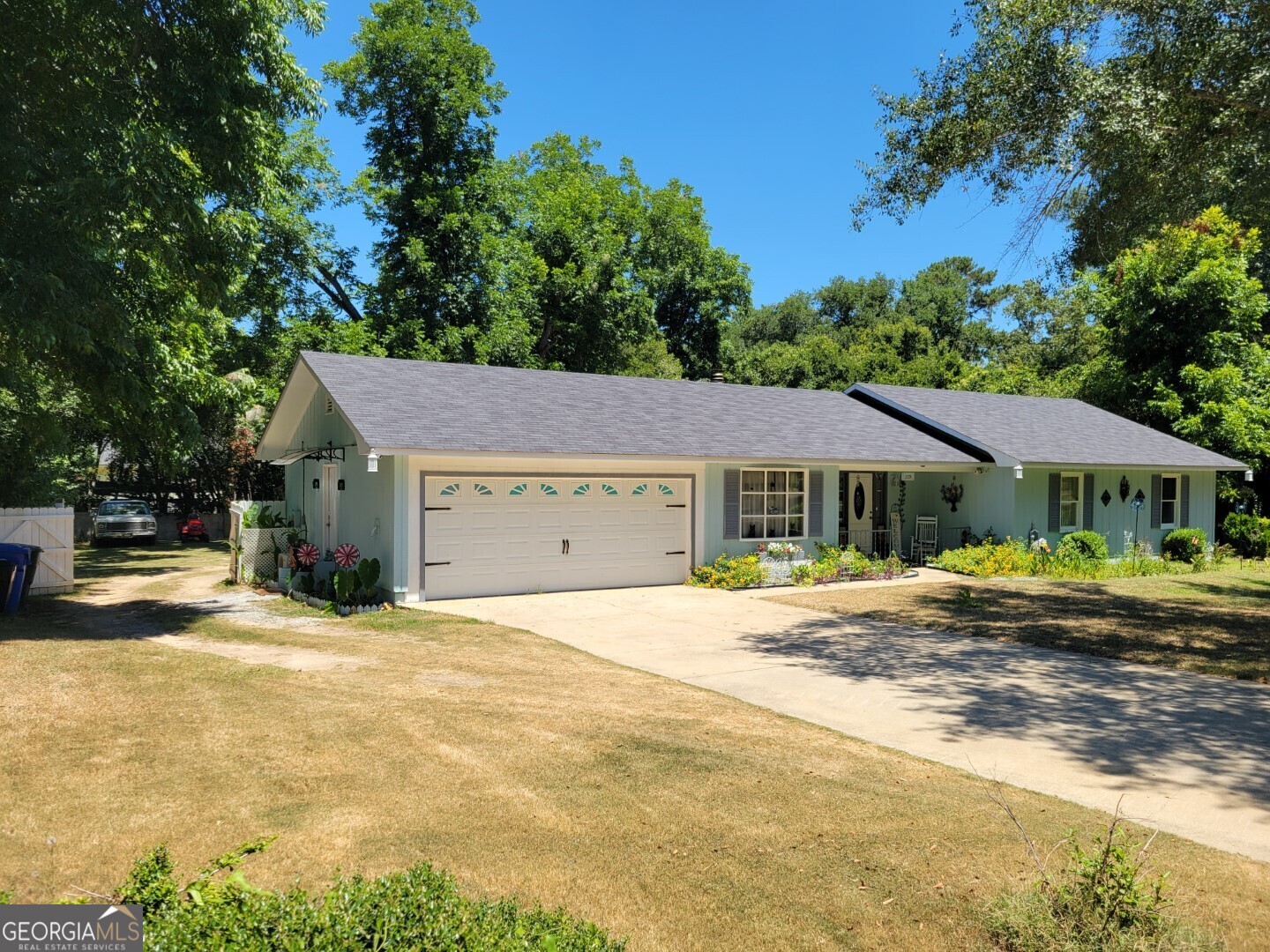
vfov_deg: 53.1
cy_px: 476
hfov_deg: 67.3
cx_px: 635
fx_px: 954
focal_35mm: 26
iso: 40
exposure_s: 1/1538
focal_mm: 5.4
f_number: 1.8
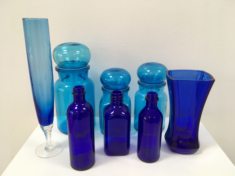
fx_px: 197
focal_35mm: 29
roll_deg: -0.1
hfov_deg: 61.7
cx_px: 118
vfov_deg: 48.2
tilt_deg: -20.2
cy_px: 88
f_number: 2.2
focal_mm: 4.15
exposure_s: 1/50
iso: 25
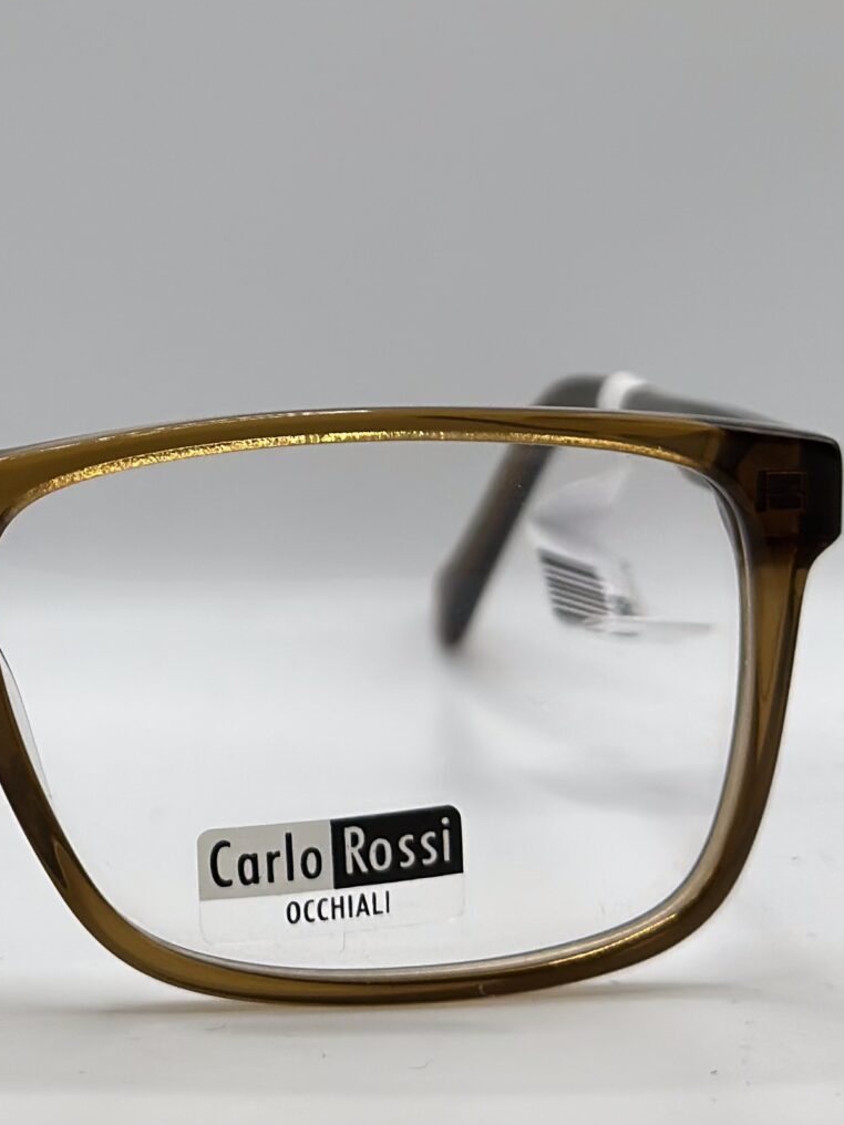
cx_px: -133
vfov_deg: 16.1
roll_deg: -3.2
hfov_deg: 12.0
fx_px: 3934
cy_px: 197
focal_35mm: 121
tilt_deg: -15.7
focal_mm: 6.86
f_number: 1.78
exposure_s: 1/843
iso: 80
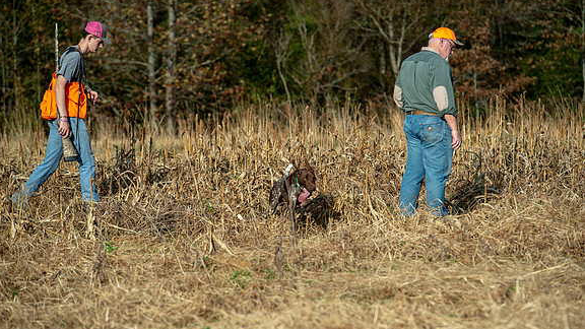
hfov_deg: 11.0
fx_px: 3025
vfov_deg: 6.2
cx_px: 291
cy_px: 183
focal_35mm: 195
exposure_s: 1/500
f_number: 5.6
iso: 125
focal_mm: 185
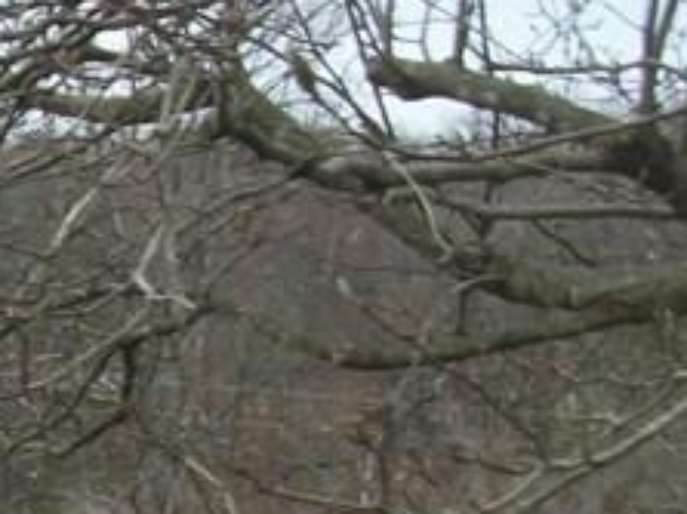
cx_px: -653
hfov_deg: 12.1
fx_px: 2916
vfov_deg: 9.6
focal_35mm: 147
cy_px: 899
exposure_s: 1/50
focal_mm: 5.7
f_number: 8.8
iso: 80
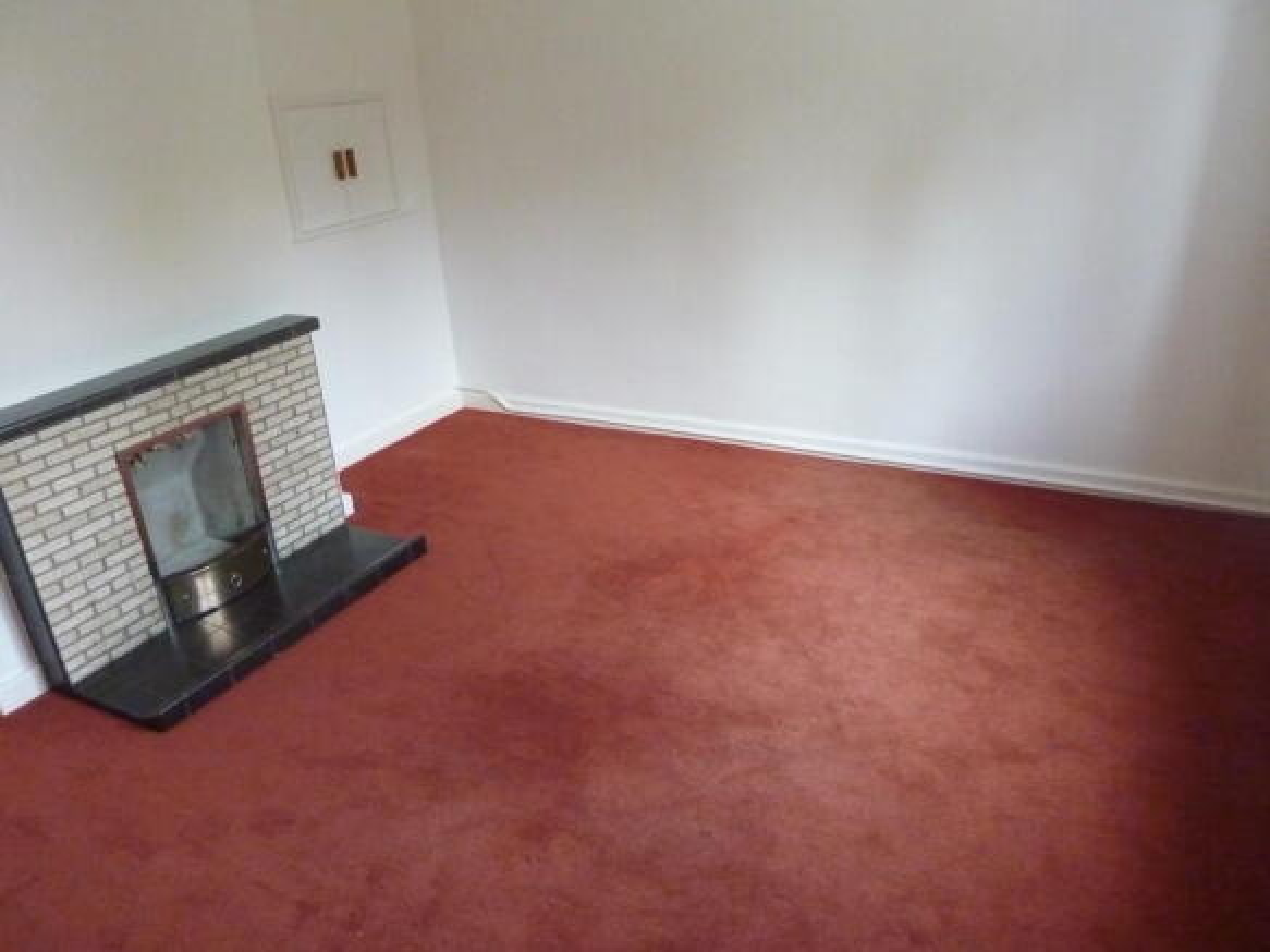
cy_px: 476
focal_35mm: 25
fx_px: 917
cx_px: 635
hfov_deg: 69.4
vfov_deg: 54.9
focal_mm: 4.1
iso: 800
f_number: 3.3
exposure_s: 1/40
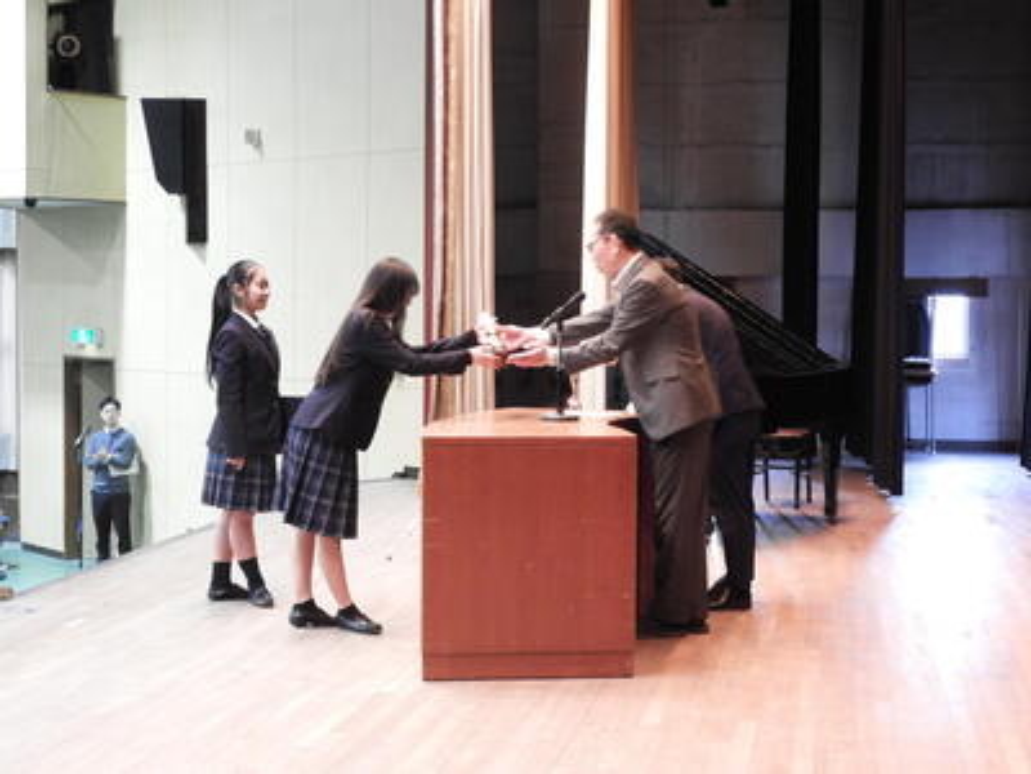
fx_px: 1787
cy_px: 387
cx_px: 516
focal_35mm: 60
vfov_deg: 24.4
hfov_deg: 32.2
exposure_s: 1/8
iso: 500
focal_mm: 10.7
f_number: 4.2
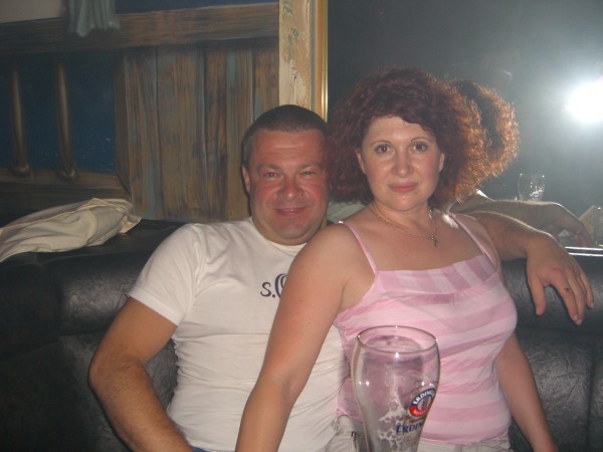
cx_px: 302
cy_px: 226
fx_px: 662
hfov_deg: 49.0
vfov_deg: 37.7
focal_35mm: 38
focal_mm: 7.9
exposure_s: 1/60
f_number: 2.8
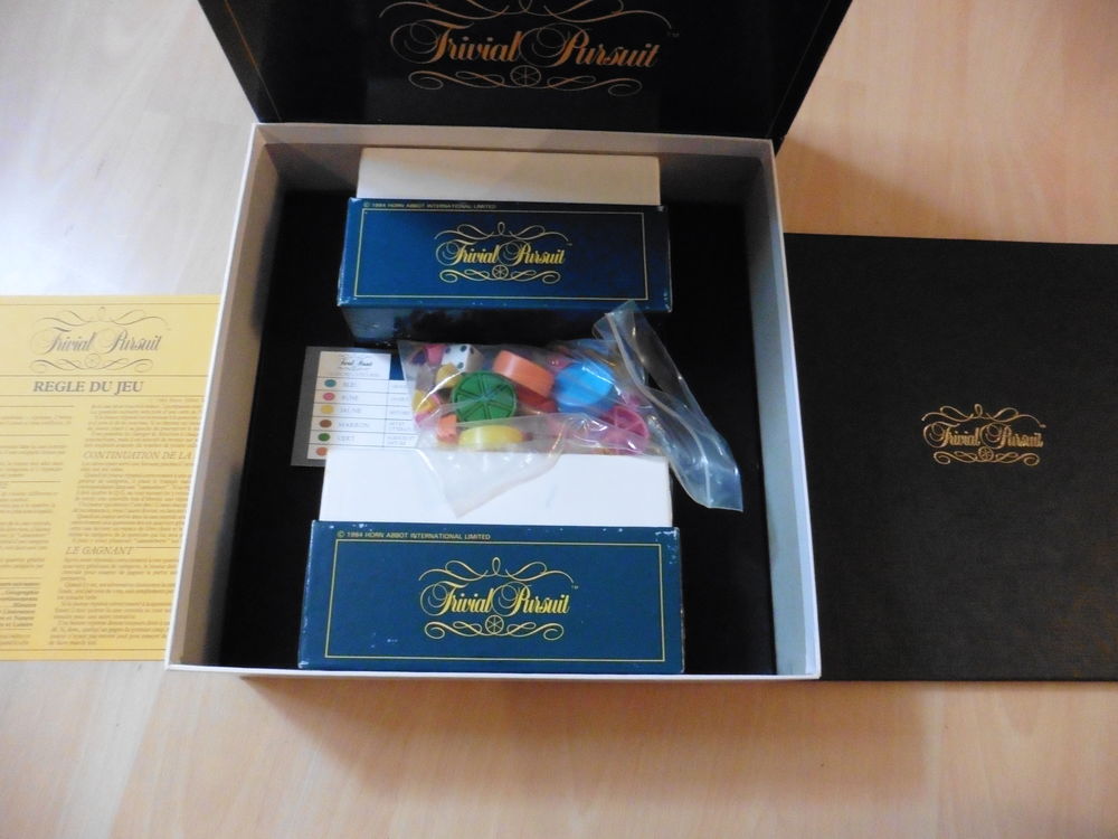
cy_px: 420
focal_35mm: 24
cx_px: 559
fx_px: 775
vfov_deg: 56.8
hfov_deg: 71.6
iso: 1600
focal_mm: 4.3
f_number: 3.3
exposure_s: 1/60
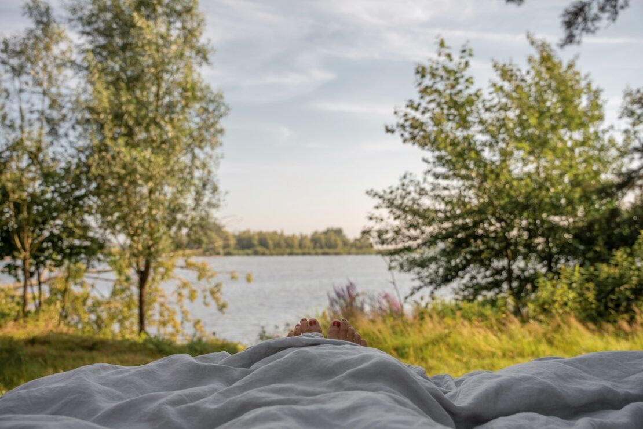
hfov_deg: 56.2
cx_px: 322
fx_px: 602
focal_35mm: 34
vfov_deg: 39.2
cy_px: 214
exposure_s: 1/800
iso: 100
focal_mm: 33.7
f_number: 4.5
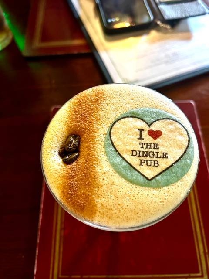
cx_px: 104
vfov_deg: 67.3
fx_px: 209
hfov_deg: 53.1
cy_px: 140
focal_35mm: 26
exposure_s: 1/33
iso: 500
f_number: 1.5
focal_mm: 5.7
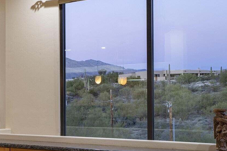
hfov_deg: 23.2
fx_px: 422
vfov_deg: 20.2
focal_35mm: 67
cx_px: -127
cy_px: 101
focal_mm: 20
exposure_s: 1
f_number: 11
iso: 100
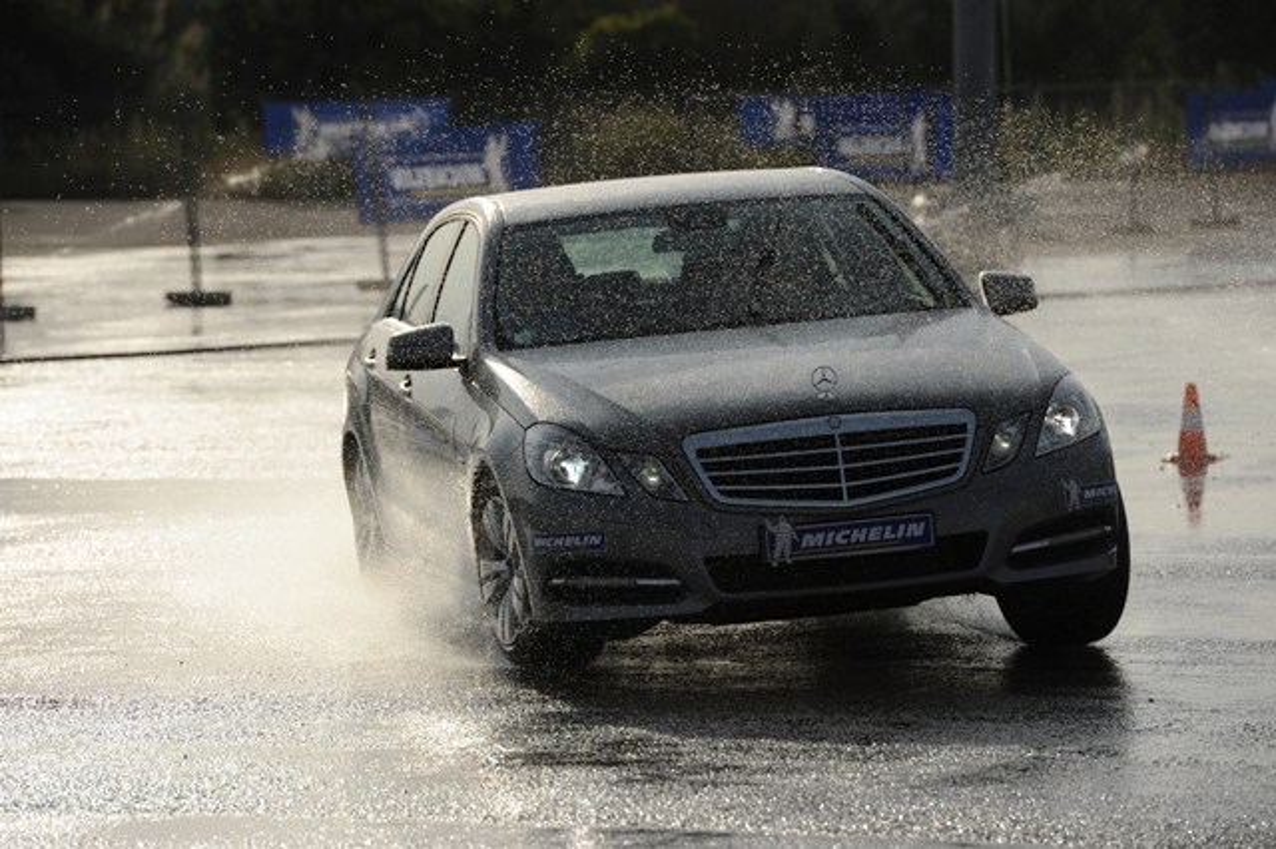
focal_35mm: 200
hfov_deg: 10.3
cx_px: 638
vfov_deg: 6.9
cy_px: 424
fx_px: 7085
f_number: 5.6
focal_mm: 200
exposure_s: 1/2500
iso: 200
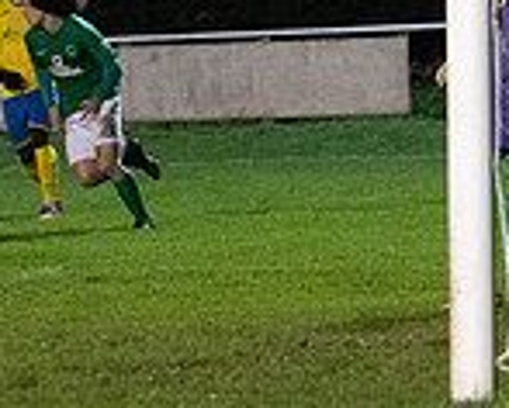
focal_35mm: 484
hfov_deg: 4.0
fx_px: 7301
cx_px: -175
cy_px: 50
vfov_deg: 3.2
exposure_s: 1/640
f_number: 2.8
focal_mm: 100
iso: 5000
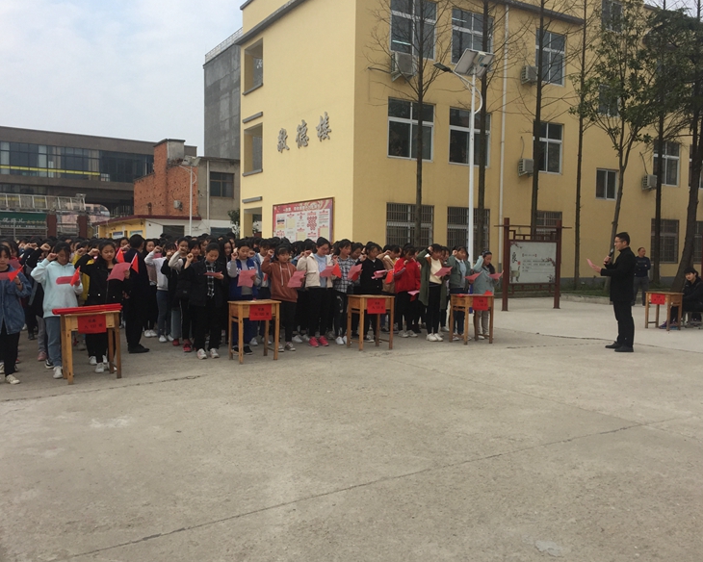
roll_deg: +0.2
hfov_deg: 57.2
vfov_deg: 47.1
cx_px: 345
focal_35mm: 31
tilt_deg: -1.5
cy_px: 280
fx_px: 645
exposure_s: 1/964
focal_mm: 4.15
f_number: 2.2
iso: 32
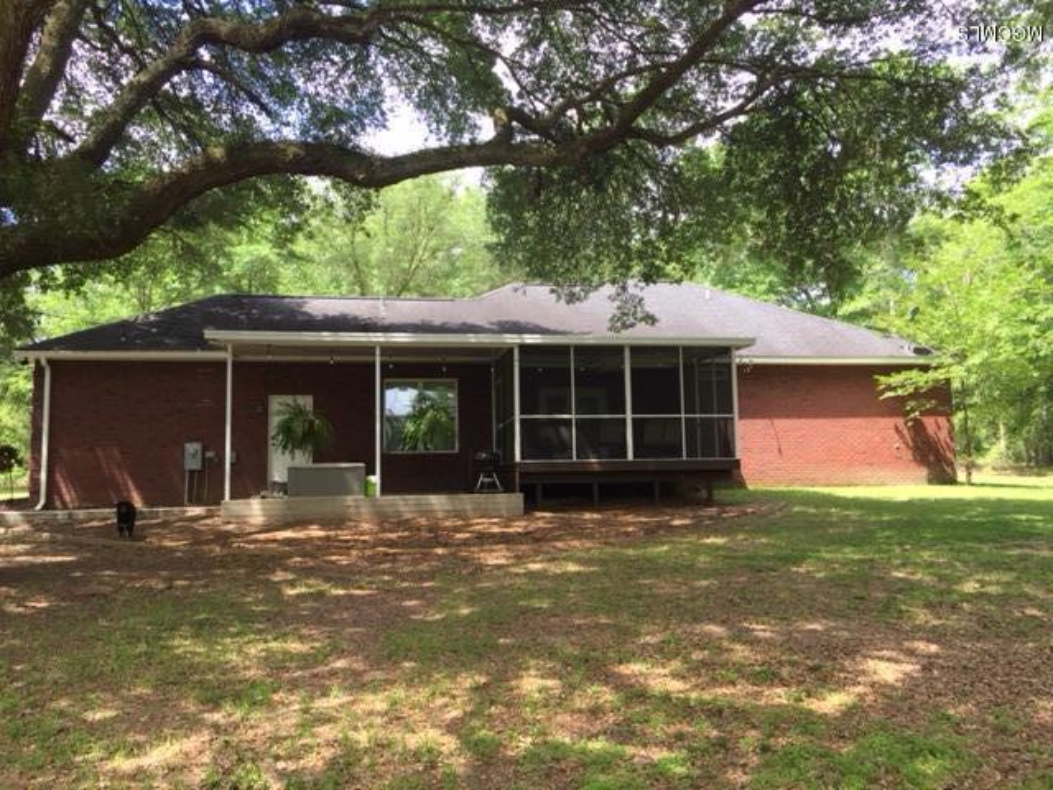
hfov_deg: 61.7
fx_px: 882
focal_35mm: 29
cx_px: 526
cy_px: 395
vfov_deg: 48.2
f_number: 2.2
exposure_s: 1/306
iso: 32
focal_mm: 4.15
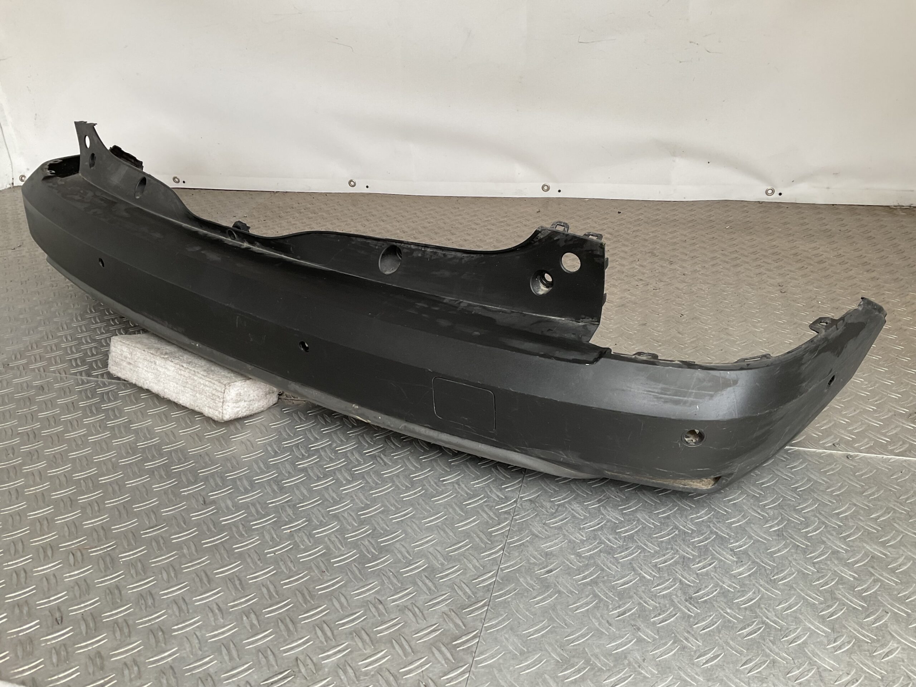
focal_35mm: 29
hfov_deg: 61.7
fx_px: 767
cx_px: 458
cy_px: 344
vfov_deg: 48.2
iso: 32
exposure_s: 1/50
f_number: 1.8
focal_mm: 3
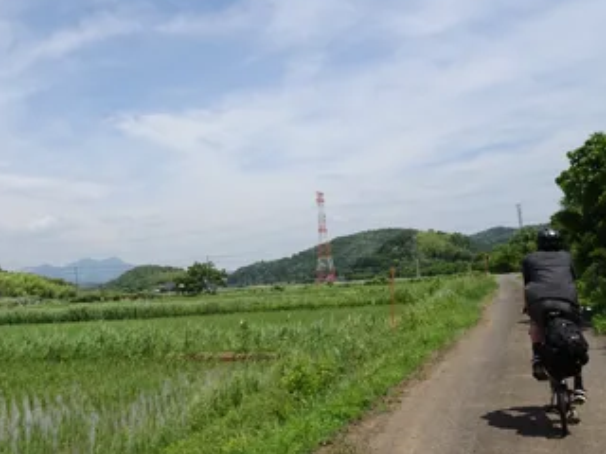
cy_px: 252
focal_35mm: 36
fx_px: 630
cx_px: 235
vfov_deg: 39.6
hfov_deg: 50.9
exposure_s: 1/1000
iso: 80
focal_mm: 4.1
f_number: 3.5
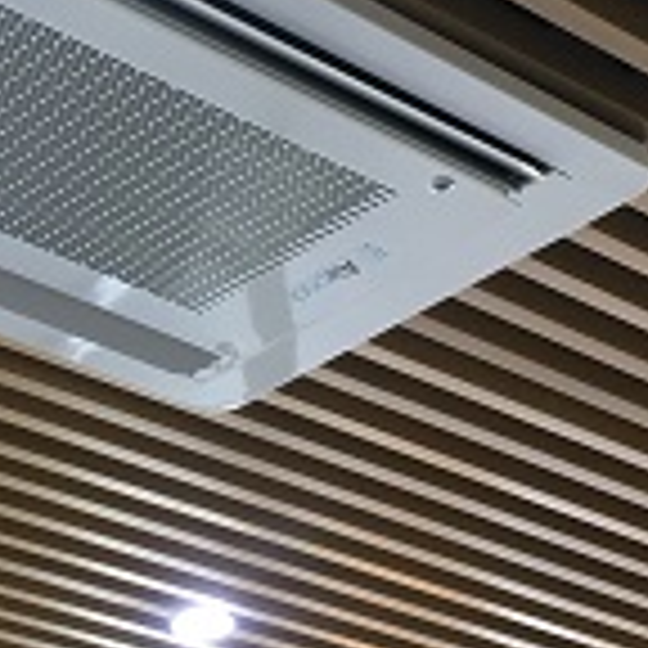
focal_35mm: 89
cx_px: 144
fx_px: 1885
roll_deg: -1.8
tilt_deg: +37.3
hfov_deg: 19.3
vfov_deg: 19.3
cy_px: 128
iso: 64
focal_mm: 4.15
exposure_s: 1/33
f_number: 2.2
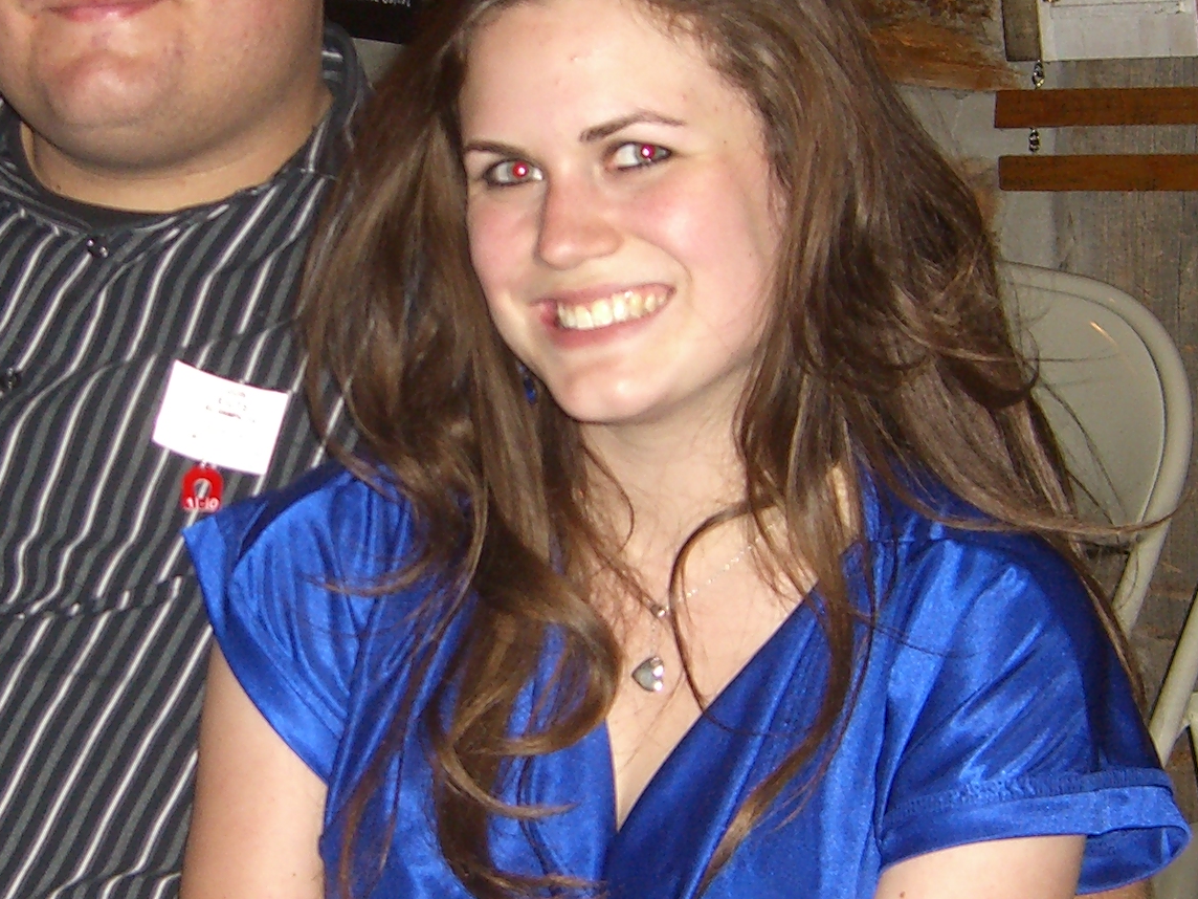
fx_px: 3530
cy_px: 446
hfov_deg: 19.2
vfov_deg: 14.5
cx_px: 422
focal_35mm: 102
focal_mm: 7.9
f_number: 2.8
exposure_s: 1/60
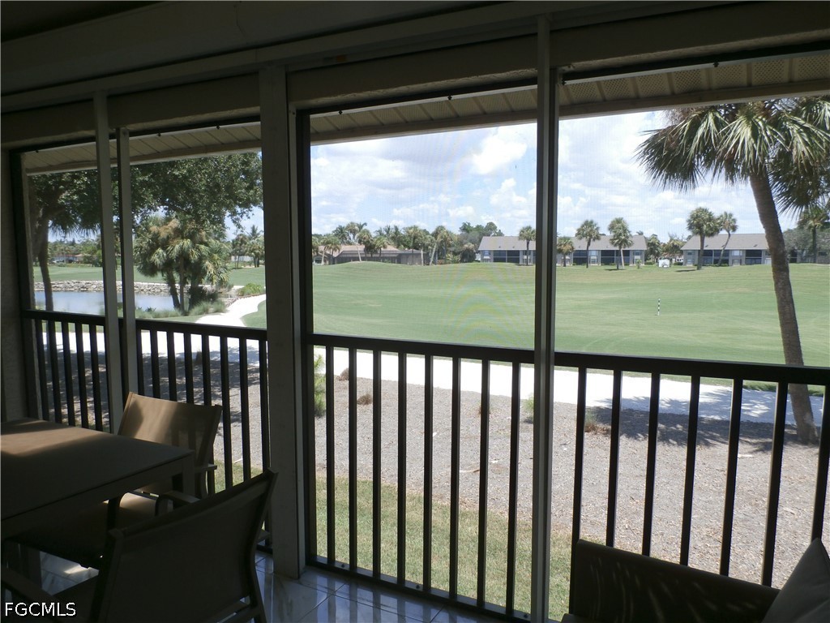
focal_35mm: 25
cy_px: 312
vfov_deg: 54.9
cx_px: 415
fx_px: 599
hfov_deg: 69.4
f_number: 3
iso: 100
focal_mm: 4.5
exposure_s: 1/400
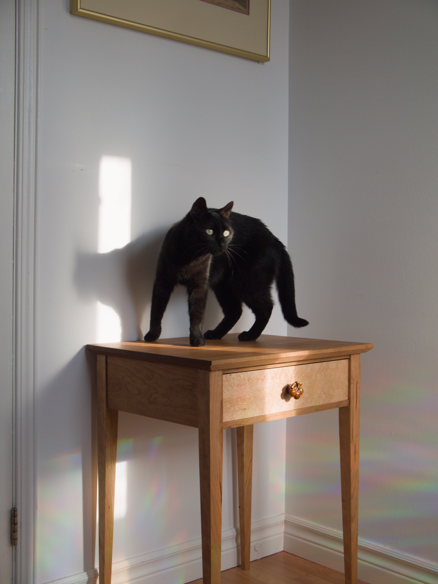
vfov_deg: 39.6
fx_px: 809
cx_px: 219
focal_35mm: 48
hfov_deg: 30.3
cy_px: 292
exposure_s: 1/160
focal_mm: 24
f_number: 5.6
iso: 160
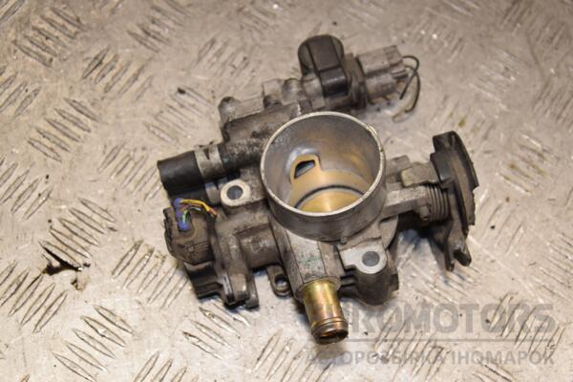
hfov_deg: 29.9
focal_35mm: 68
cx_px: 286
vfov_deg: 20.2
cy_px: 191
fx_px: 1074
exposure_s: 1/200
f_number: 6.3
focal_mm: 45
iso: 800
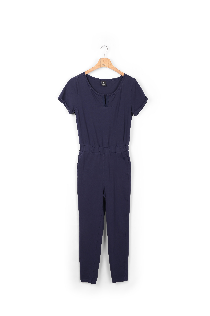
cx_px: 105
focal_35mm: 38
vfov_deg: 50.7
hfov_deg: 35.0
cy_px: 158
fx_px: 333
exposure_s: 1/200
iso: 100
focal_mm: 38
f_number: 11
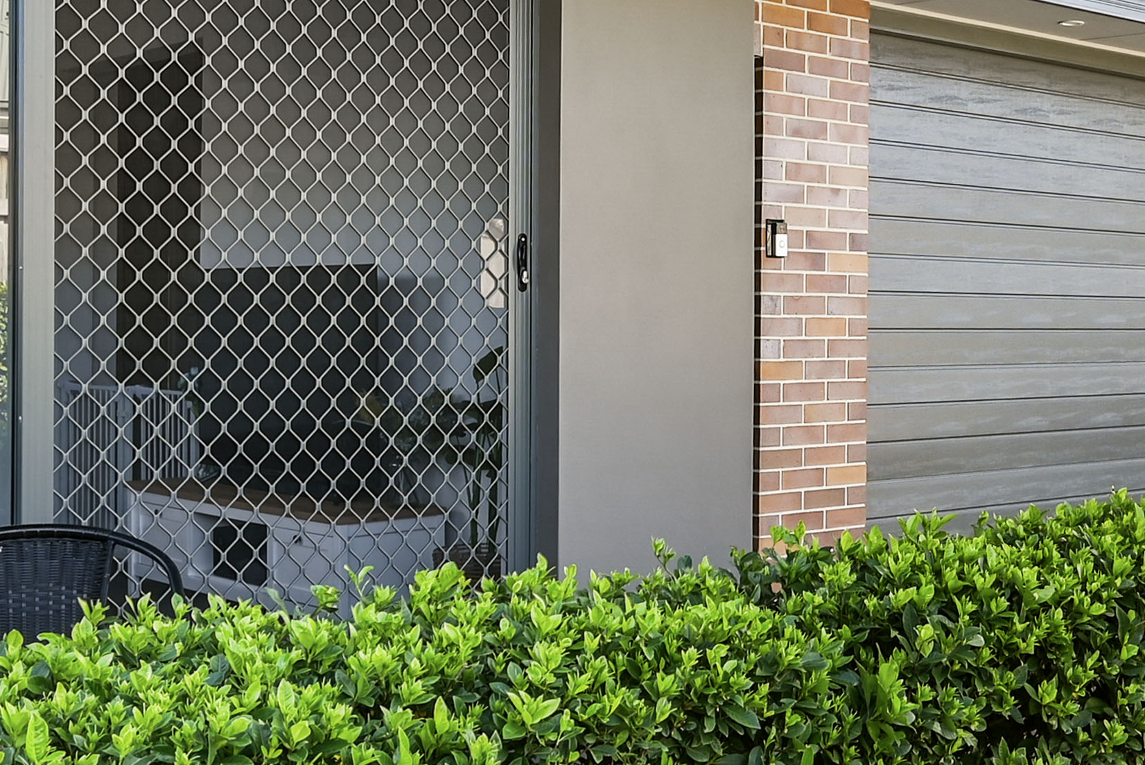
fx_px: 1623
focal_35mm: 51
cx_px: 832
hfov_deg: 38.1
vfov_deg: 26.5
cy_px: 357
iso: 100
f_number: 9
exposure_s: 1/50
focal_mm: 14
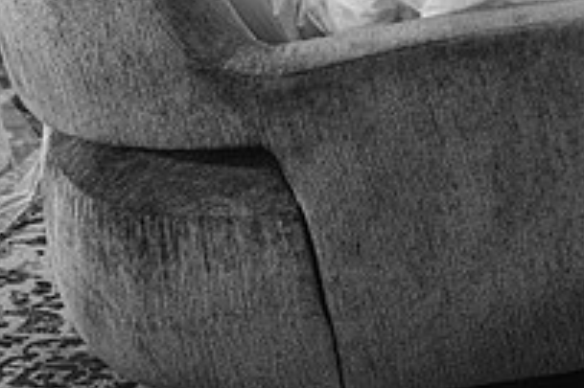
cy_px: -152
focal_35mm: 143
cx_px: 452
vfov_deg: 9.4
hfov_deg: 14.3
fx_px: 2318
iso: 1100
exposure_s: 1/125
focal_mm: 50
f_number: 1.8
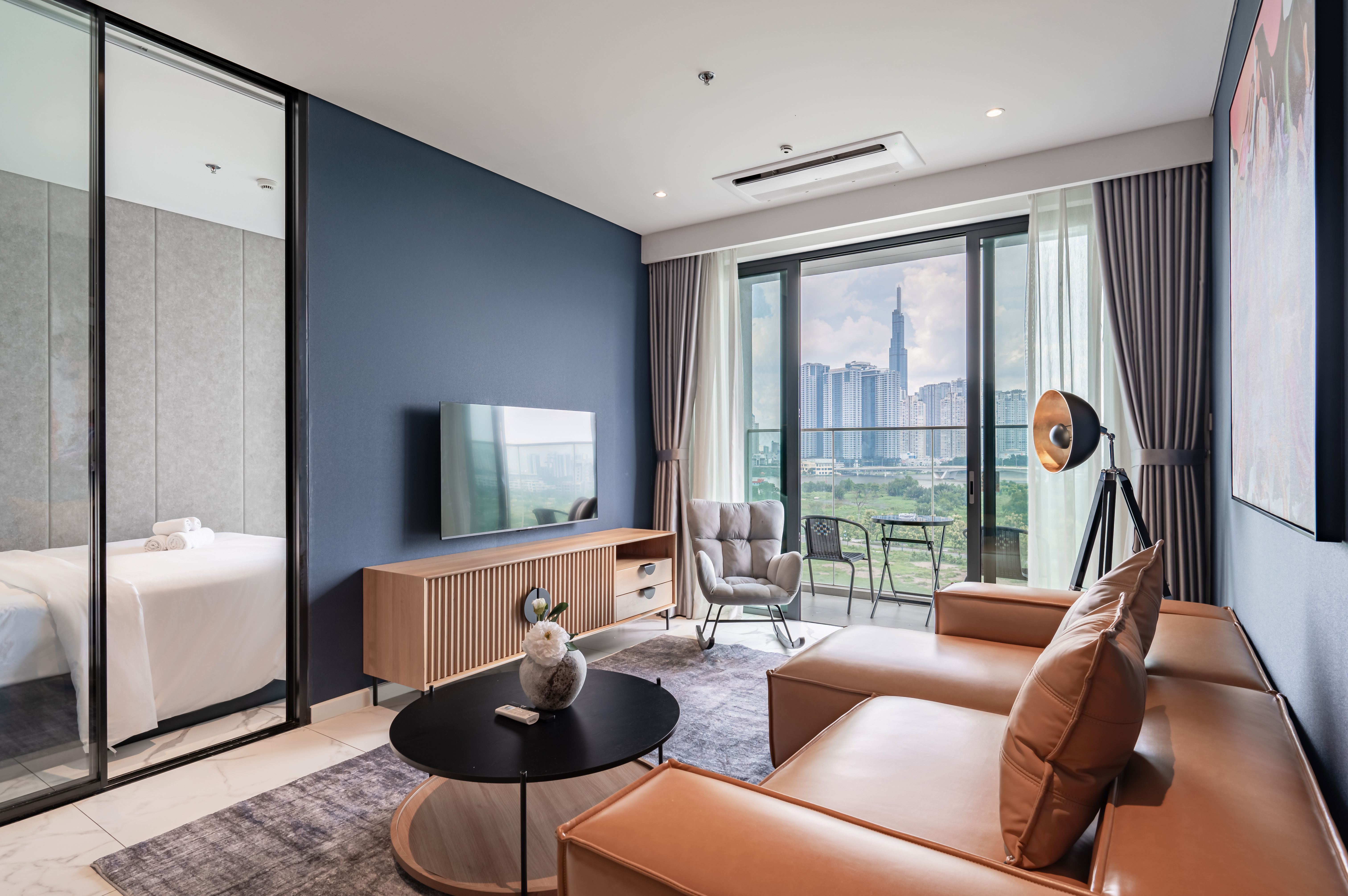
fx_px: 692
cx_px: 674
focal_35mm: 18
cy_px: 448
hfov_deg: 88.5
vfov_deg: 65.9
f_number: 9
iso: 200
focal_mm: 18.5
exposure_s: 1/100
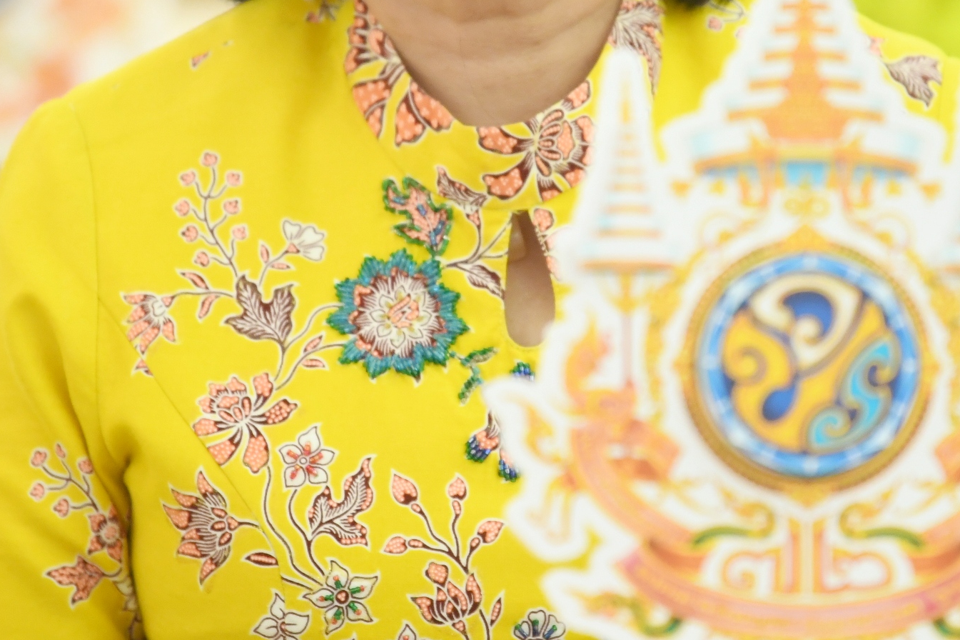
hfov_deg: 3.6
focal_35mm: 568
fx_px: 15142
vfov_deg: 2.4
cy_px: 98
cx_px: 523
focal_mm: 185
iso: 1250
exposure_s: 1/160
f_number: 2.8
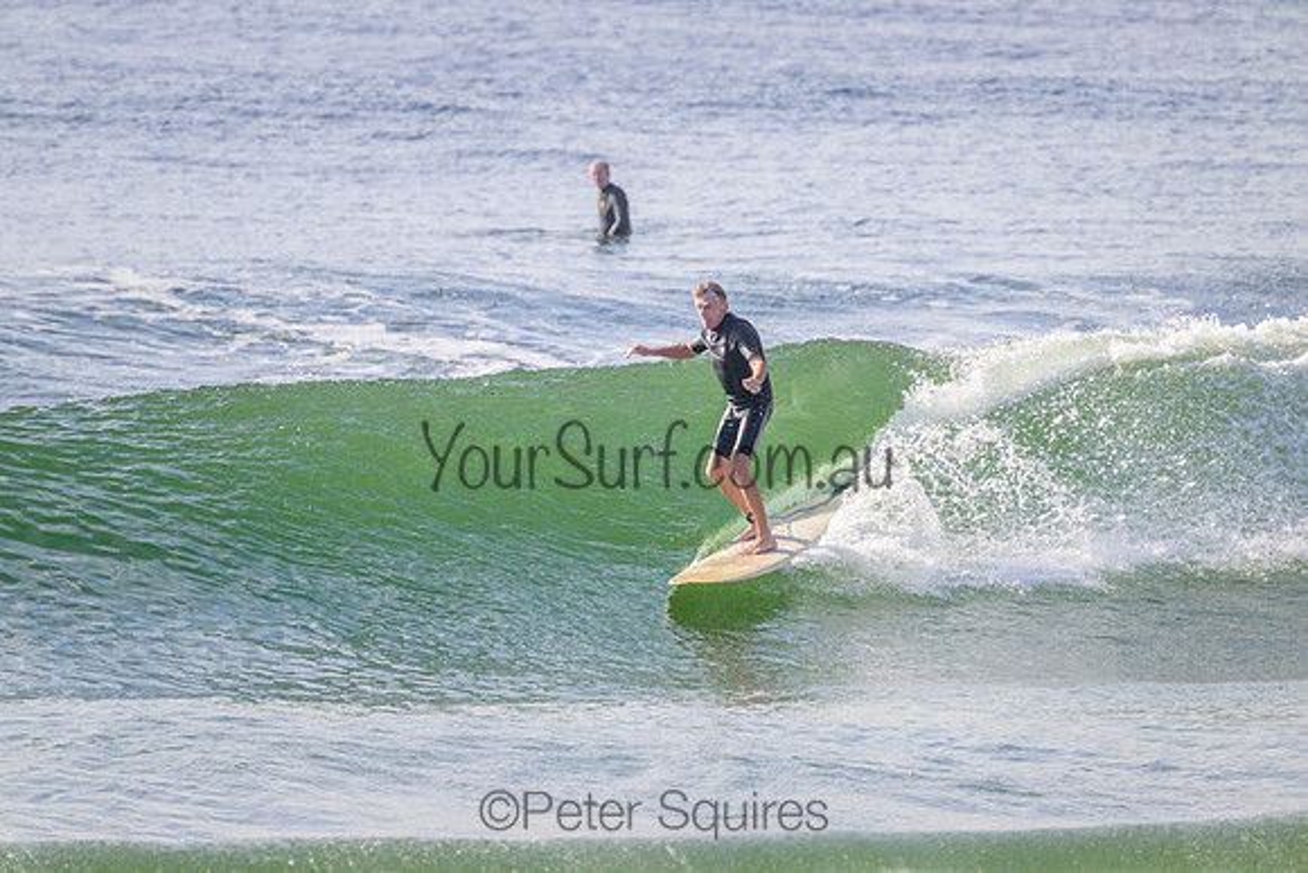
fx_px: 29072
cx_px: 654
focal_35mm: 800
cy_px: 436
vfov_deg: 1.7
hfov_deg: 2.6
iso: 1250
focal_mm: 800
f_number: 11
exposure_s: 1/2000
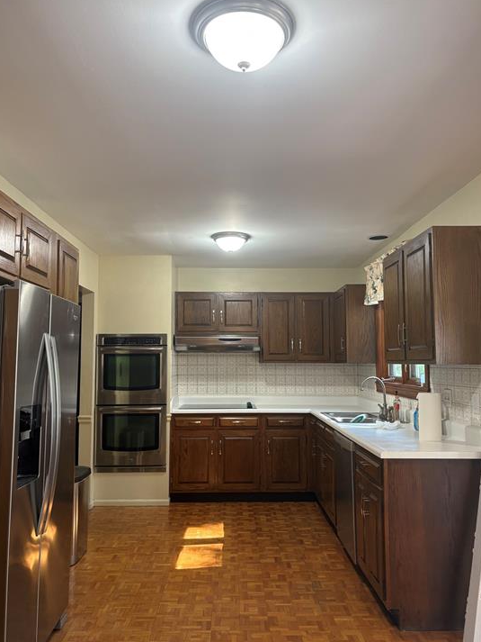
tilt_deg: +4.7
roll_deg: -0.3
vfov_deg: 63.4
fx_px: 519
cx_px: 240
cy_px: 325
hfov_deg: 49.8
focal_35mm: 28
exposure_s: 1/60
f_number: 1.6
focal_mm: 5.96
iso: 125
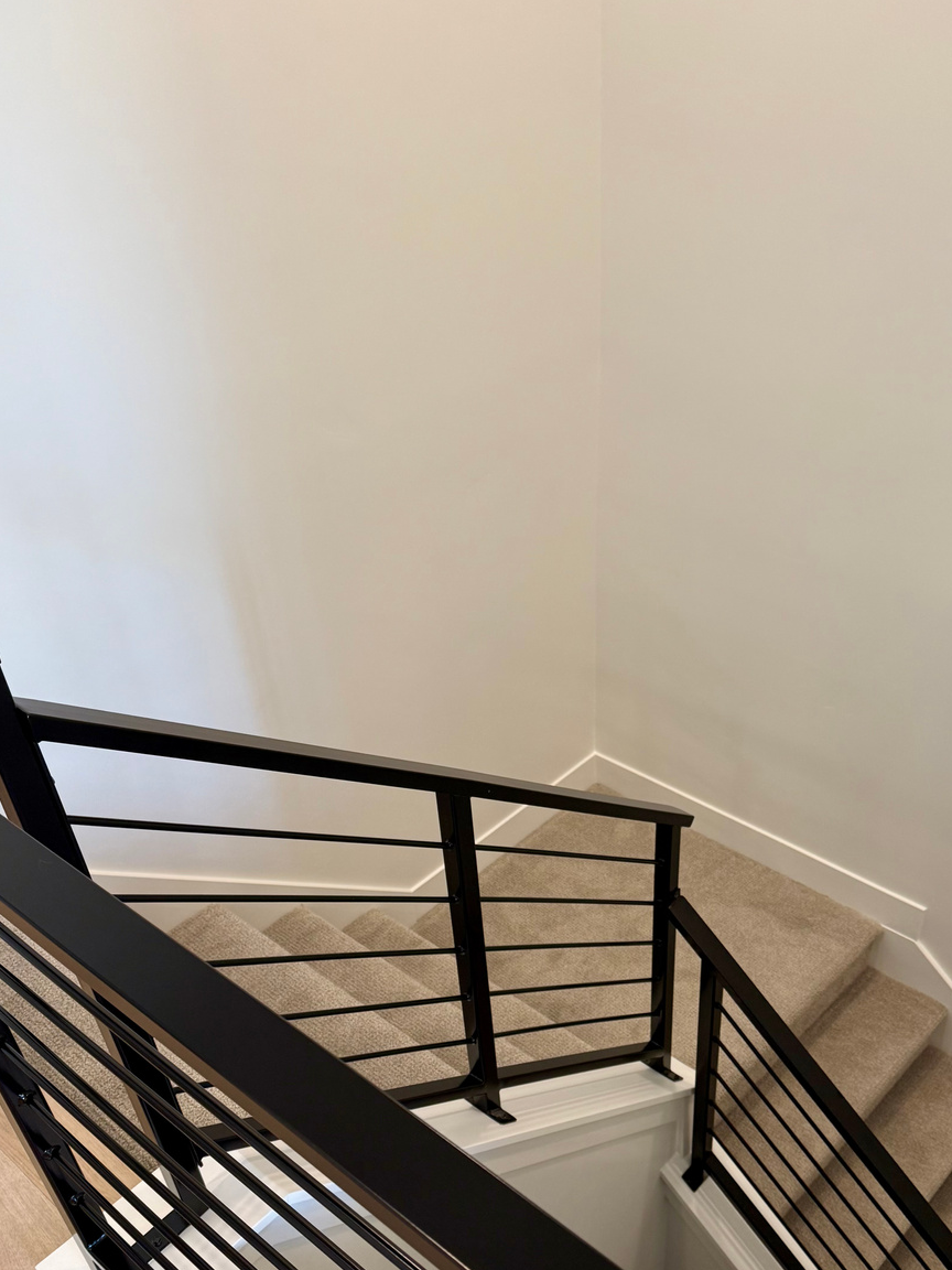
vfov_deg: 55.7
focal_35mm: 32
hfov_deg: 44.1
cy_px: 841
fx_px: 1173
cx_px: 516
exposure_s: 1/120
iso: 200
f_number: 1.78
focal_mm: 6.76
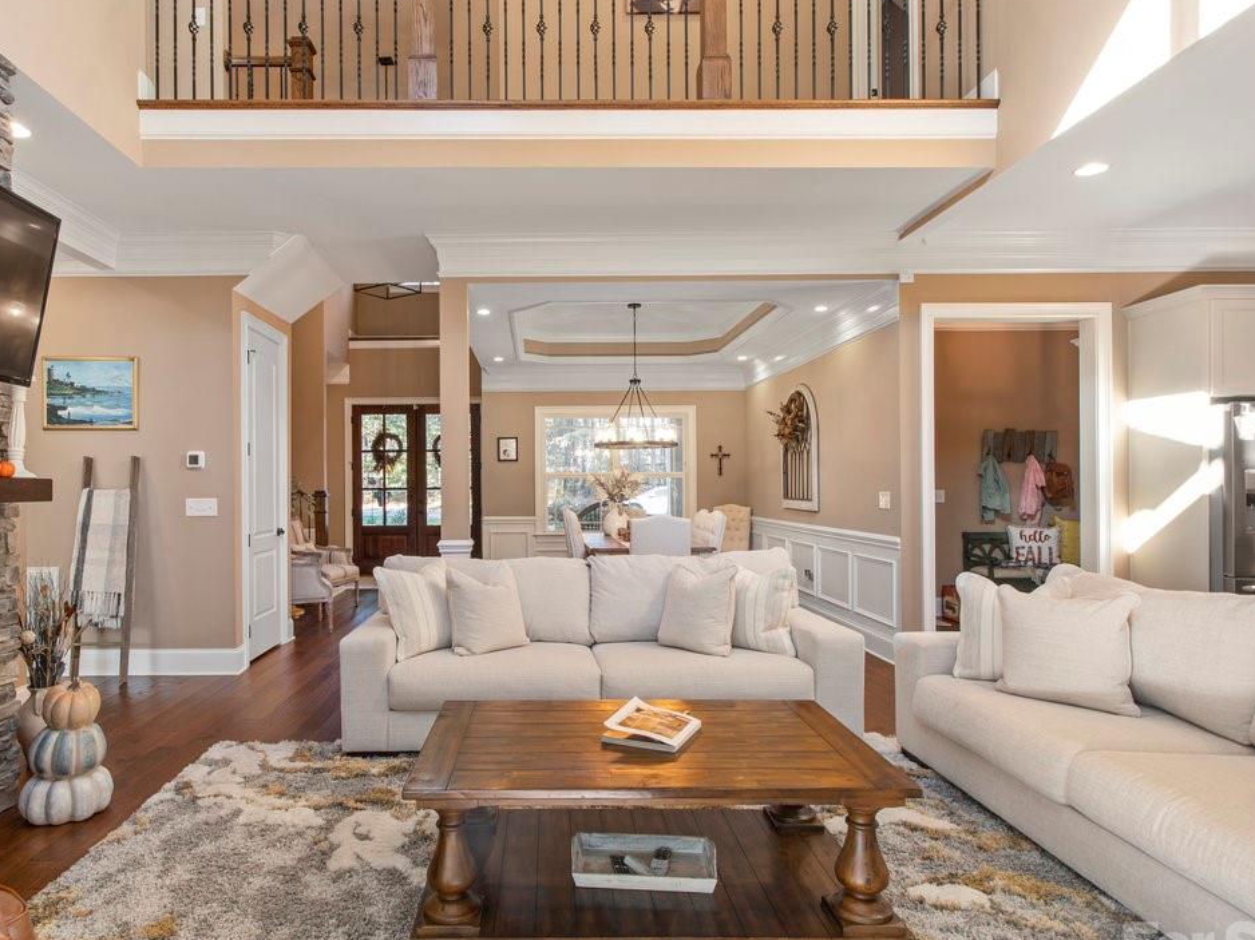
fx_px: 761
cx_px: 543
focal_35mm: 21
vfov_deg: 63.3
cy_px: 508
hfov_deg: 78.6
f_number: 13
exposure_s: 1
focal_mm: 16
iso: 100
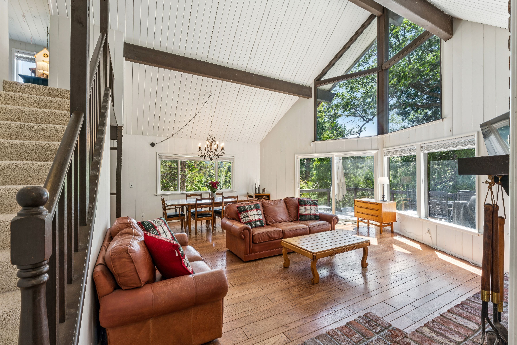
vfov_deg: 73.4
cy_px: 172
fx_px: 231
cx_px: 258
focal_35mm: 16
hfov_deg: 96.4
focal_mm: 16.1
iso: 100
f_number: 13
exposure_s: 1/4
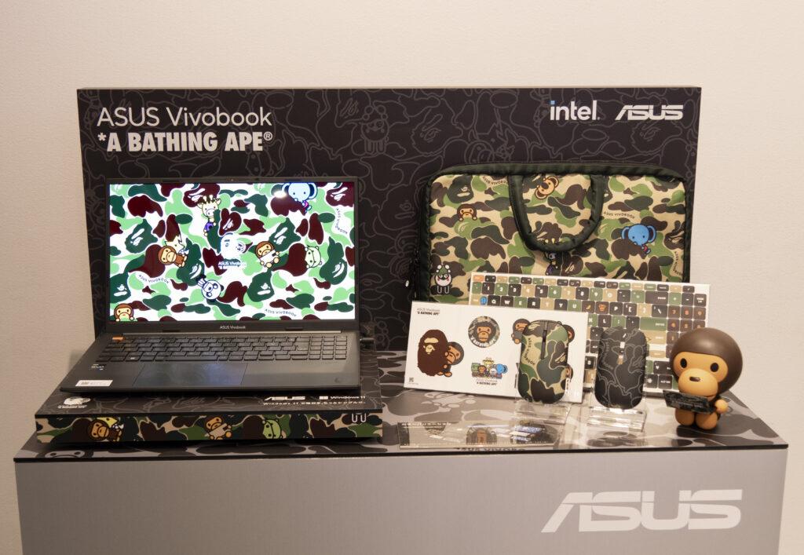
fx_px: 1554
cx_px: 397
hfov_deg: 29.0
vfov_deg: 20.3
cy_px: 290
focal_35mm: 69
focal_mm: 19
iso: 800
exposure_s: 1/40
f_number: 3.8
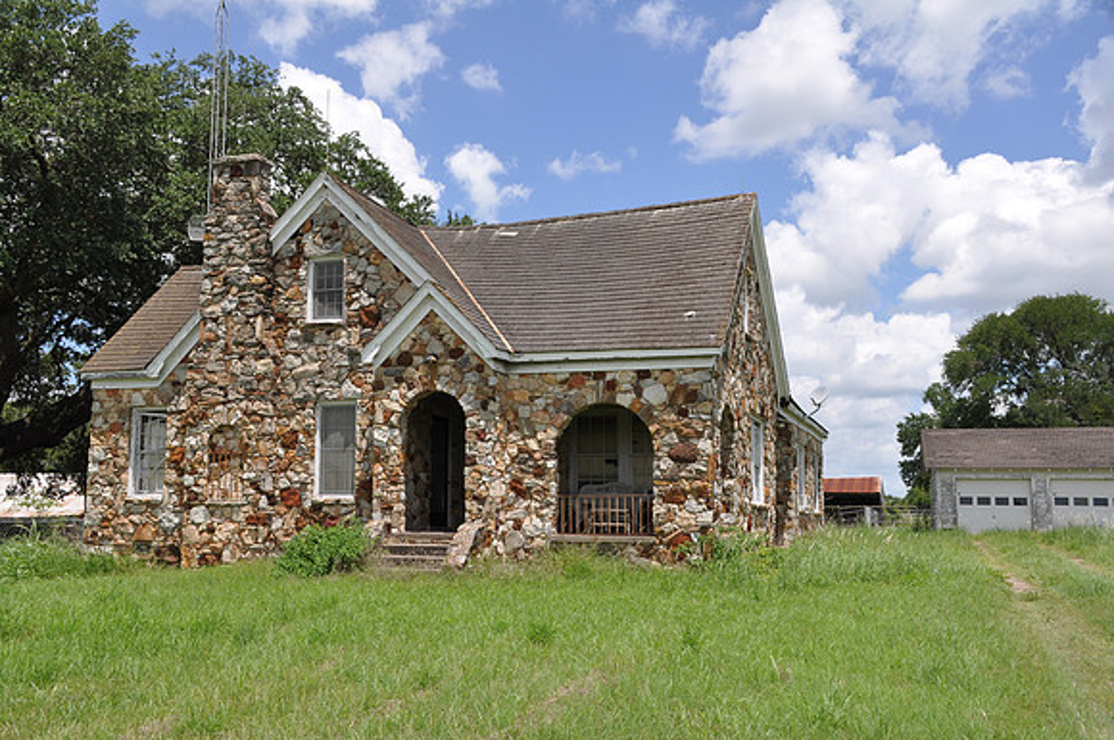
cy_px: 370
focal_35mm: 36
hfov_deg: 53.2
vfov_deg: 36.8
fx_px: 1112
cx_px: 557
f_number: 11
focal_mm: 24
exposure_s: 1/125
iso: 200
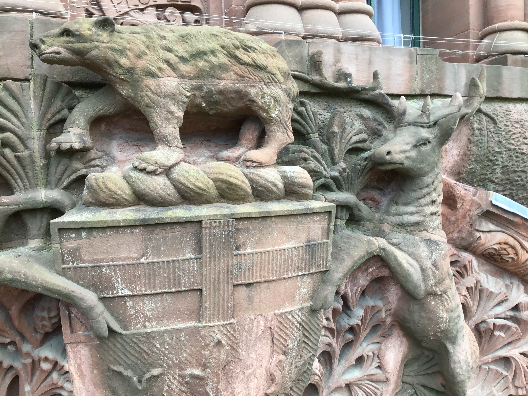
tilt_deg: -2.3
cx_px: 264
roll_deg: +1.3
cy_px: 198
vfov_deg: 45.4
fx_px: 473
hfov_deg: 58.4
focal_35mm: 31
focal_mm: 3.3
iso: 32
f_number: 2.4
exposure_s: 1/60
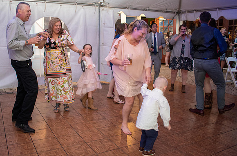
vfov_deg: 39.9
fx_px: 213
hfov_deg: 57.6
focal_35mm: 33
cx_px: 95
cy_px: 61
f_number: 3.5
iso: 1000
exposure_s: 1/60
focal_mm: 18
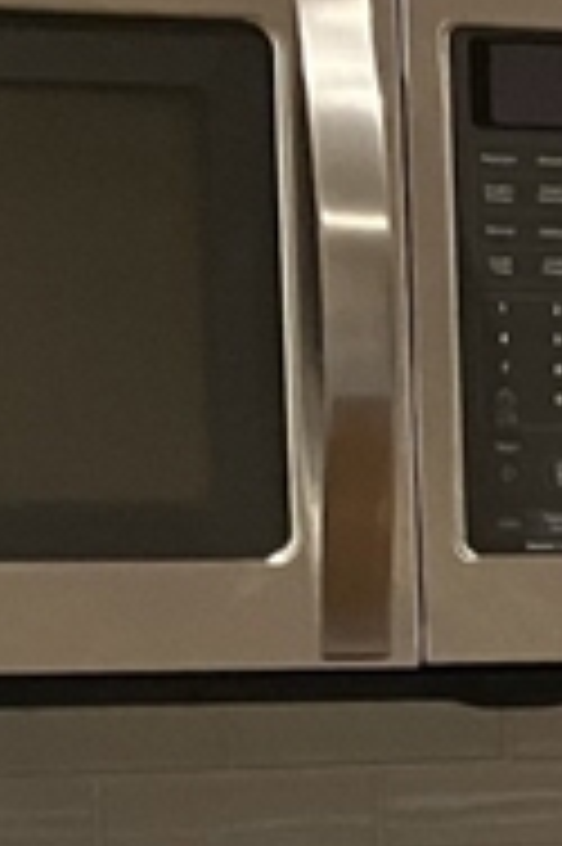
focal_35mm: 159
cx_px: 1286
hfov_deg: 8.0
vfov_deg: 12.7
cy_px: 914
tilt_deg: -8.3
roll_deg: -0.8
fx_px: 3730
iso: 250
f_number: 1.8
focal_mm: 3.99
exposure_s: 1/40
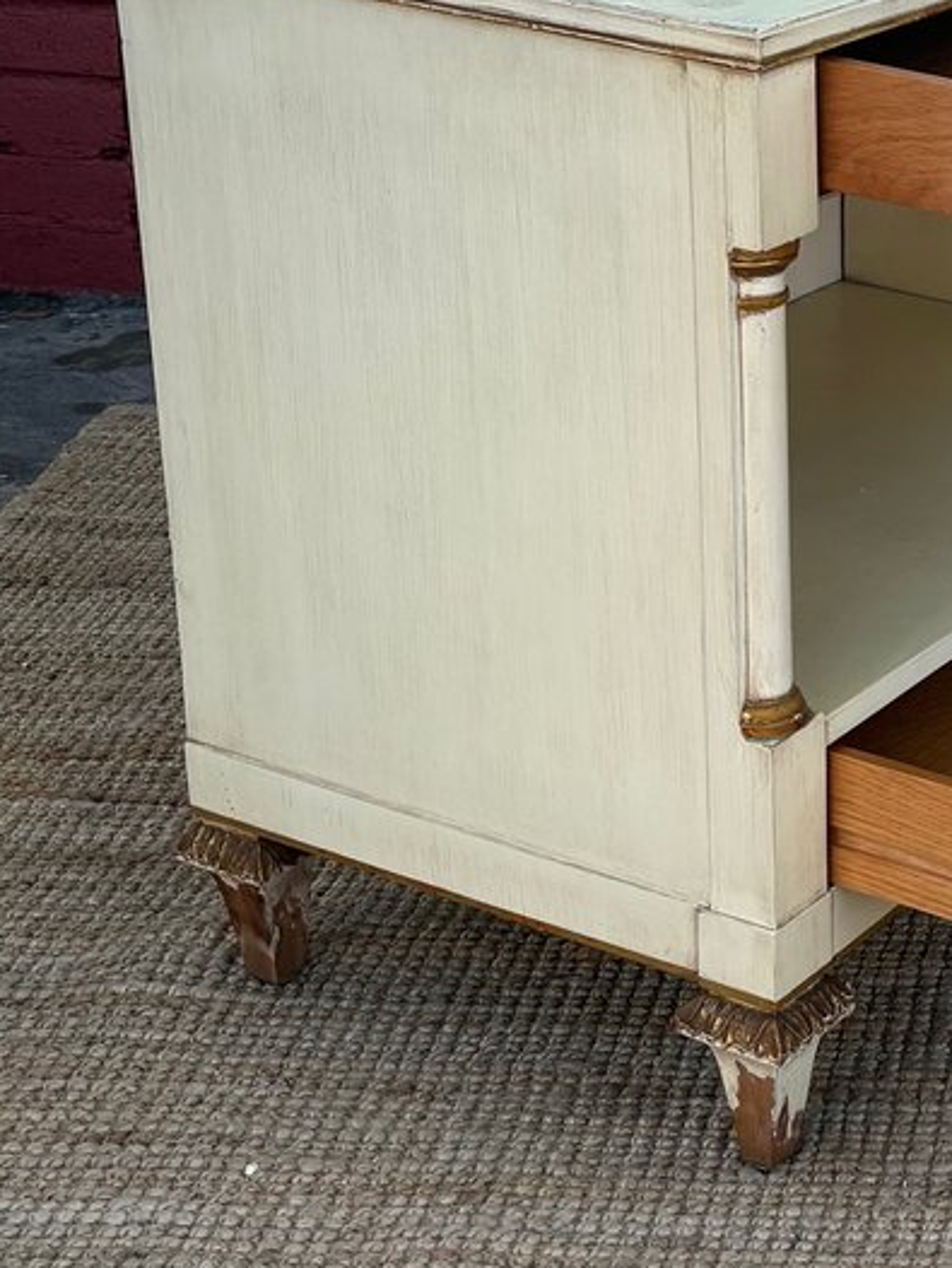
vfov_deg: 24.5
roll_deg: -3.1
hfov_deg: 17.1
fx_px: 2895
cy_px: 363
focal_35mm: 79
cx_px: 1381
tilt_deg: -16.1
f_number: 1.6
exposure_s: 1/739
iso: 50
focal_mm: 5.96
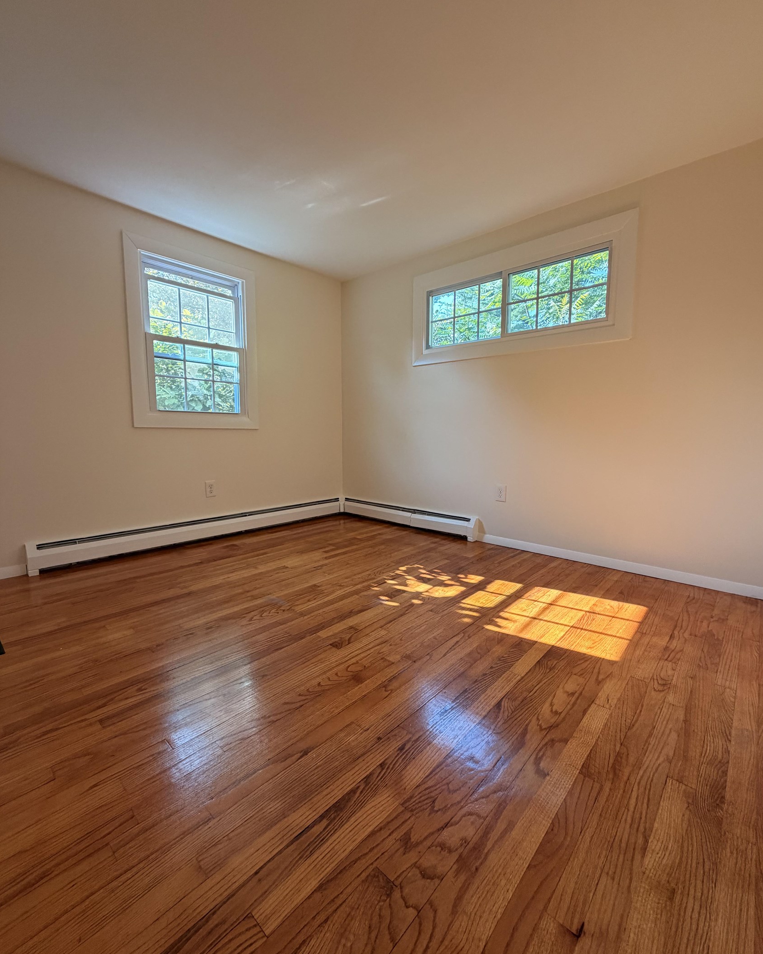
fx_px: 423
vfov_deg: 96.8
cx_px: 391
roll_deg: -0.4
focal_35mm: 15
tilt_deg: -6.4
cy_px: 479
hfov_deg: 84.0
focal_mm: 2.22
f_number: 2.2
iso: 200
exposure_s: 1/121
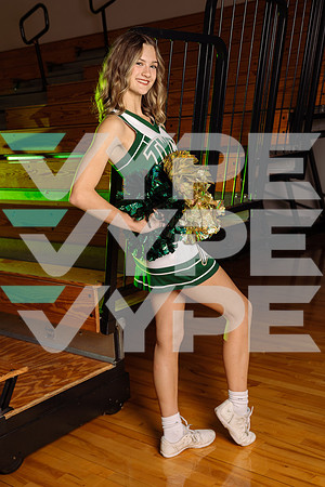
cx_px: 162
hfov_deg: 29.2
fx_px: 623
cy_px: 244
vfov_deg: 42.7
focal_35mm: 46
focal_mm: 46
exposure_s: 1/250
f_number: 5.6
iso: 125
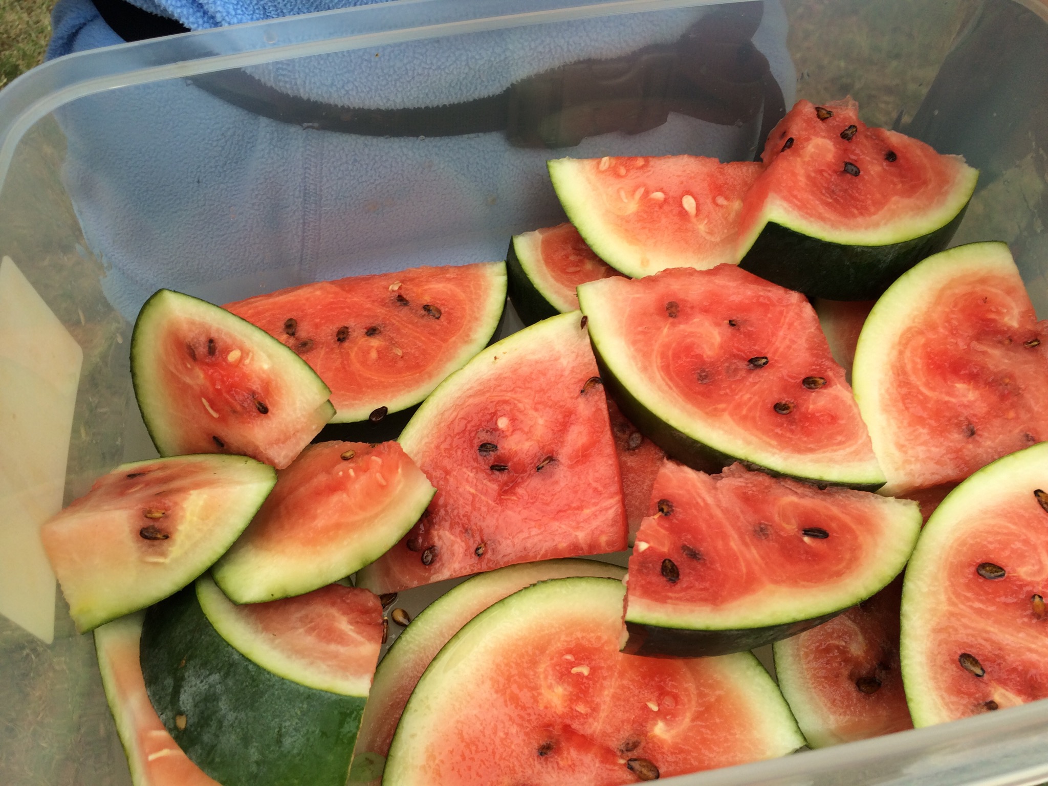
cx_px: 524
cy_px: 393
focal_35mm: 29
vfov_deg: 48.2
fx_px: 878
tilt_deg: -55.7
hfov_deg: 61.7
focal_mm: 4.15
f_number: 2.2
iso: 32
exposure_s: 1/174
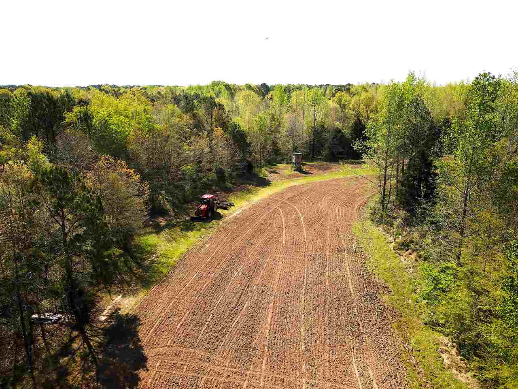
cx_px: 259
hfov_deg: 67.3
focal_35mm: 26
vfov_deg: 53.1
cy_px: 194
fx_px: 389
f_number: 2.2
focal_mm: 4.73
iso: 100
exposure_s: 1/1004
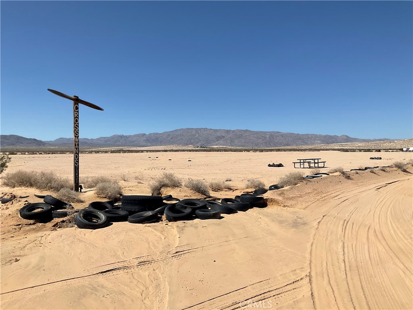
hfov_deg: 61.7
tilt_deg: -0.1
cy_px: 155
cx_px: 206
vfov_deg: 48.2
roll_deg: +0.0
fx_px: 346
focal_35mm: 29
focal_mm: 3
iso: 20
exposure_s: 1/3788
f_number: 1.8
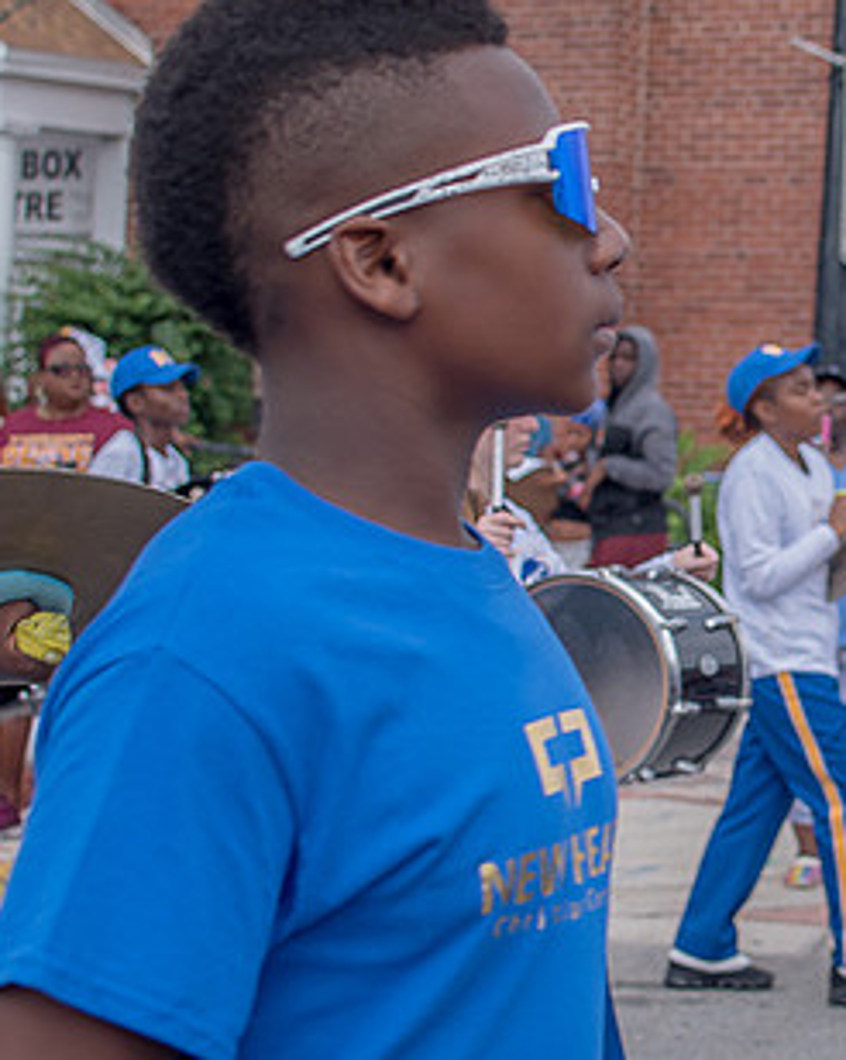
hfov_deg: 16.4
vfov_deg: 20.8
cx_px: 846
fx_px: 2882
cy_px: 545
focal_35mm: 92
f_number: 4
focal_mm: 35
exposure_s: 1/500
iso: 100
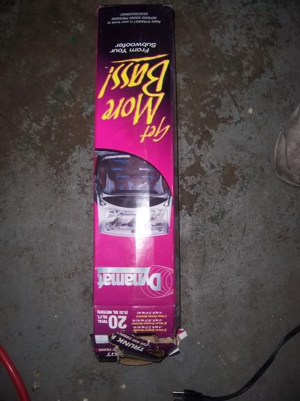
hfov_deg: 39.7
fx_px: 416
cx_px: 150
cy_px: 200
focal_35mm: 36
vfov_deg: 51.4
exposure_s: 1/60
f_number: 3
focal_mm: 6
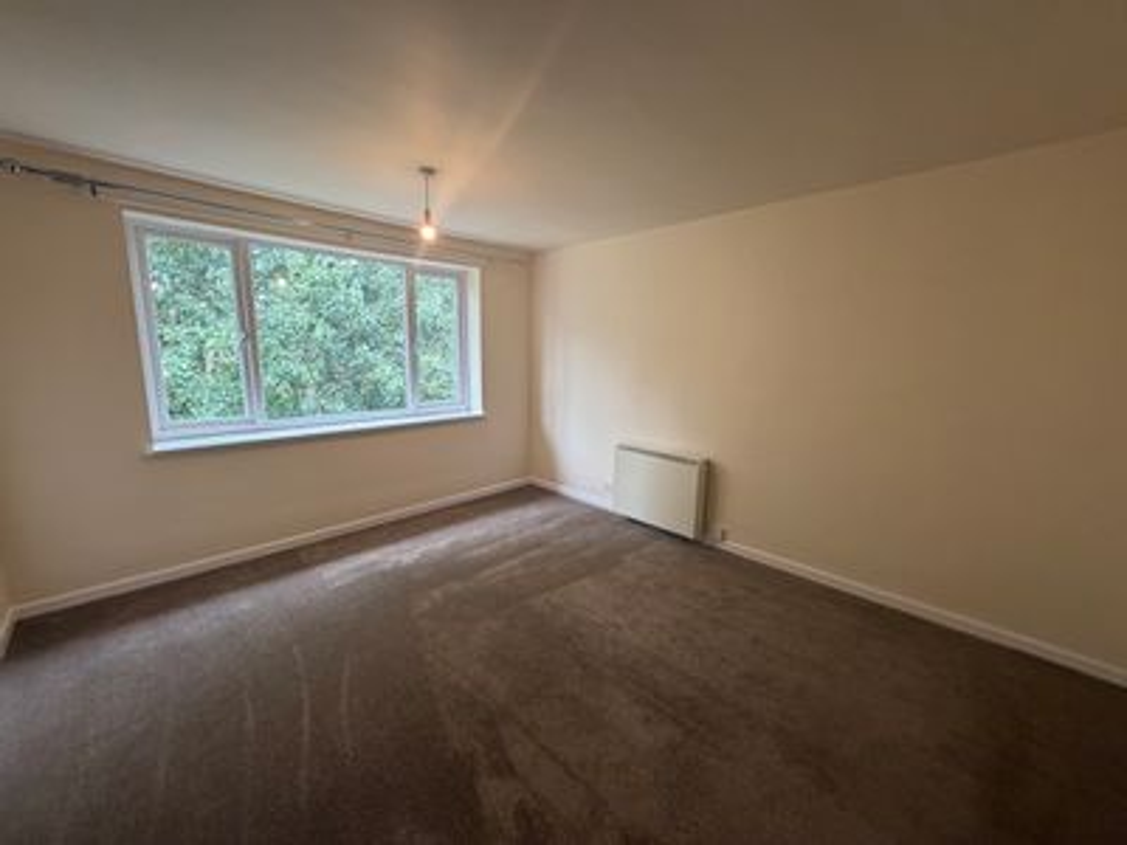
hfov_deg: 102.1
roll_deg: -0.9
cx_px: 564
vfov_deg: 85.7
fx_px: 456
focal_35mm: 14
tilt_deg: -9.0
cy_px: 422
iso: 250
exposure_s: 1/121
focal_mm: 2.22
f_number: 2.2
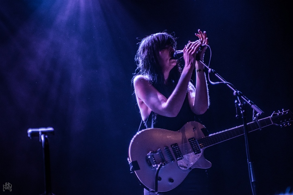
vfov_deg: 16.3
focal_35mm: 84
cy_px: 98
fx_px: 684
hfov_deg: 24.2
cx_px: 146
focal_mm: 56
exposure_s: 1/80
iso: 2000
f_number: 2.8
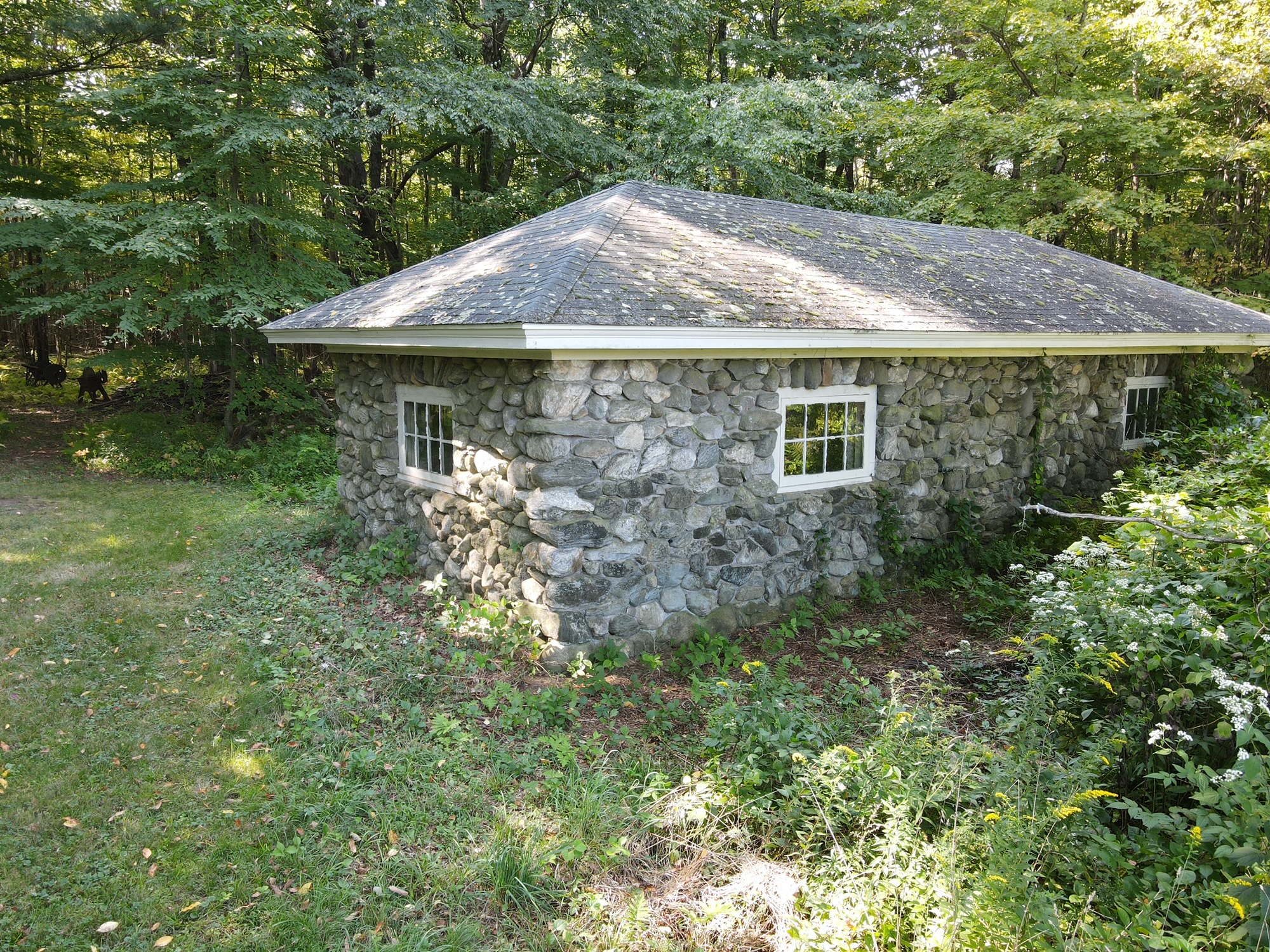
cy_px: 476
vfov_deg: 56.8
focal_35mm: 24
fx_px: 881
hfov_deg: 71.6
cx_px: 635
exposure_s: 1/20
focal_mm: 4.5
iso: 100
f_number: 2.8
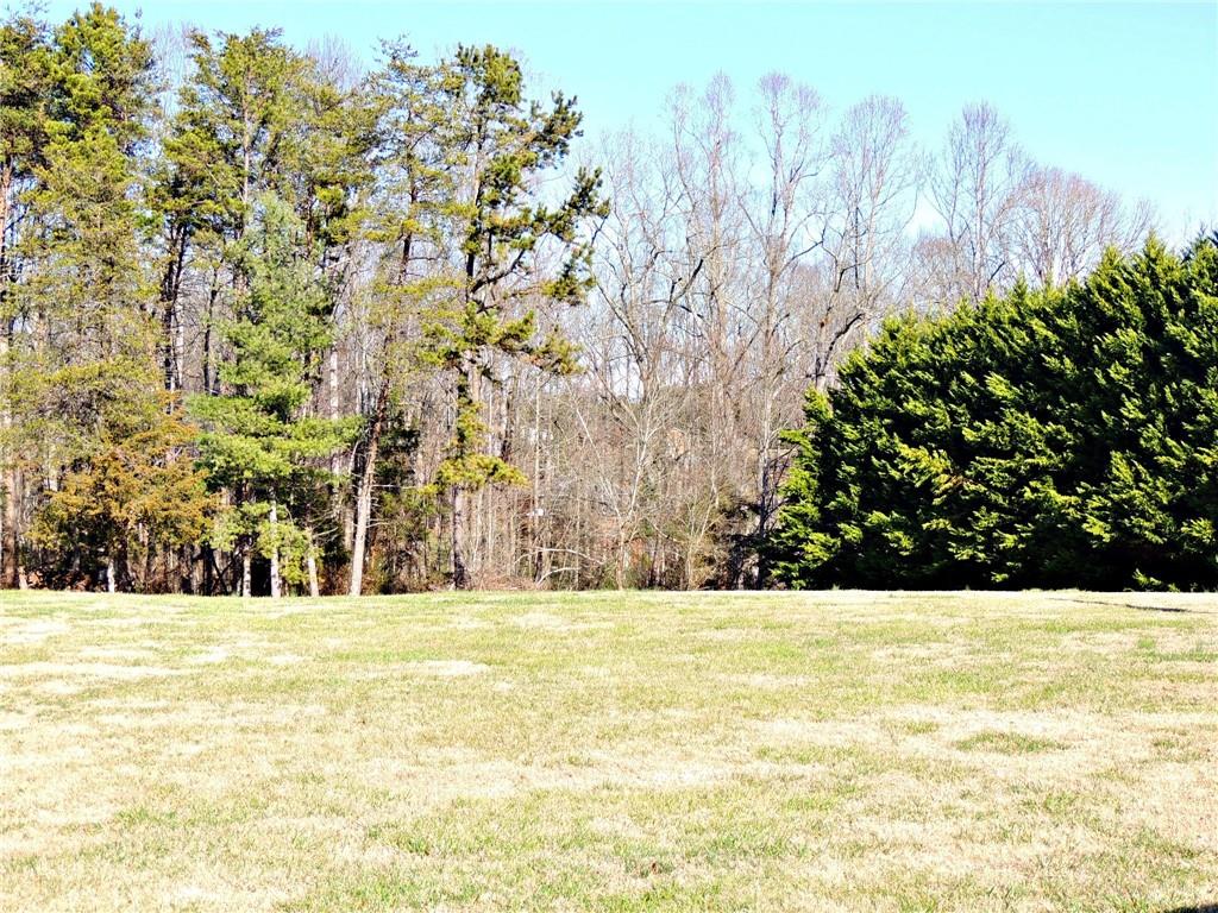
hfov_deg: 38.2
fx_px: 1759
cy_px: 456
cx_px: 609
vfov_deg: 29.1
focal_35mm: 50
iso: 100
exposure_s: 1/400
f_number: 3.6
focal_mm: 8.9
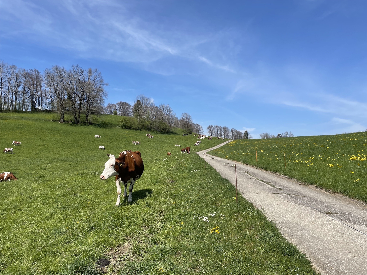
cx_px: 184
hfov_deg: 67.3
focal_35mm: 26
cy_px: 138
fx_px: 276
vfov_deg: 53.1
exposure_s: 1/4000
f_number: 1.6
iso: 32
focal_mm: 4.2
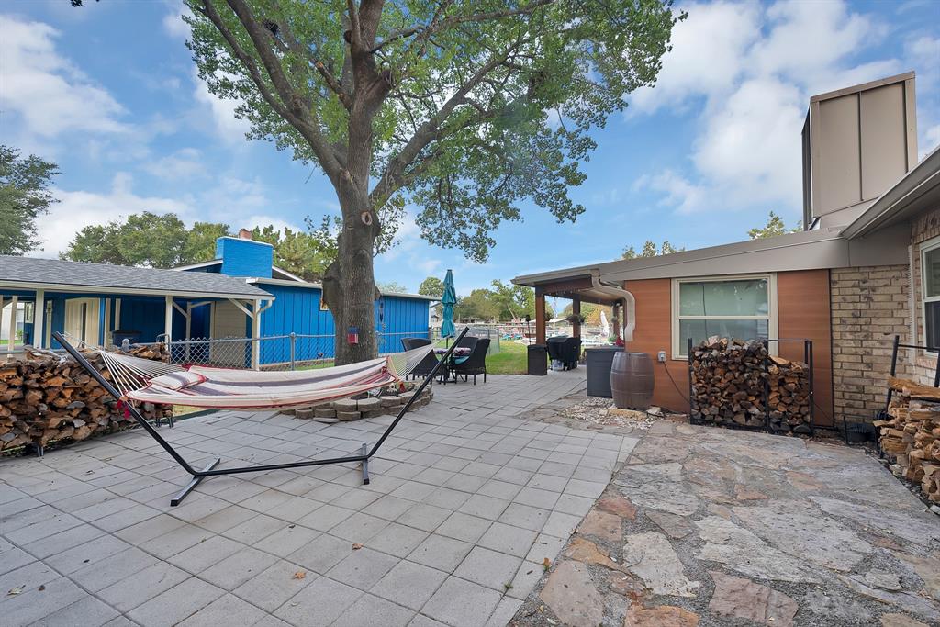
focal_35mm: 14
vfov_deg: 81.2
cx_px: 470
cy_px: 314
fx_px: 366
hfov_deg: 104.2
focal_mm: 14
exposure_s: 1/25
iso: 640
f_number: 9
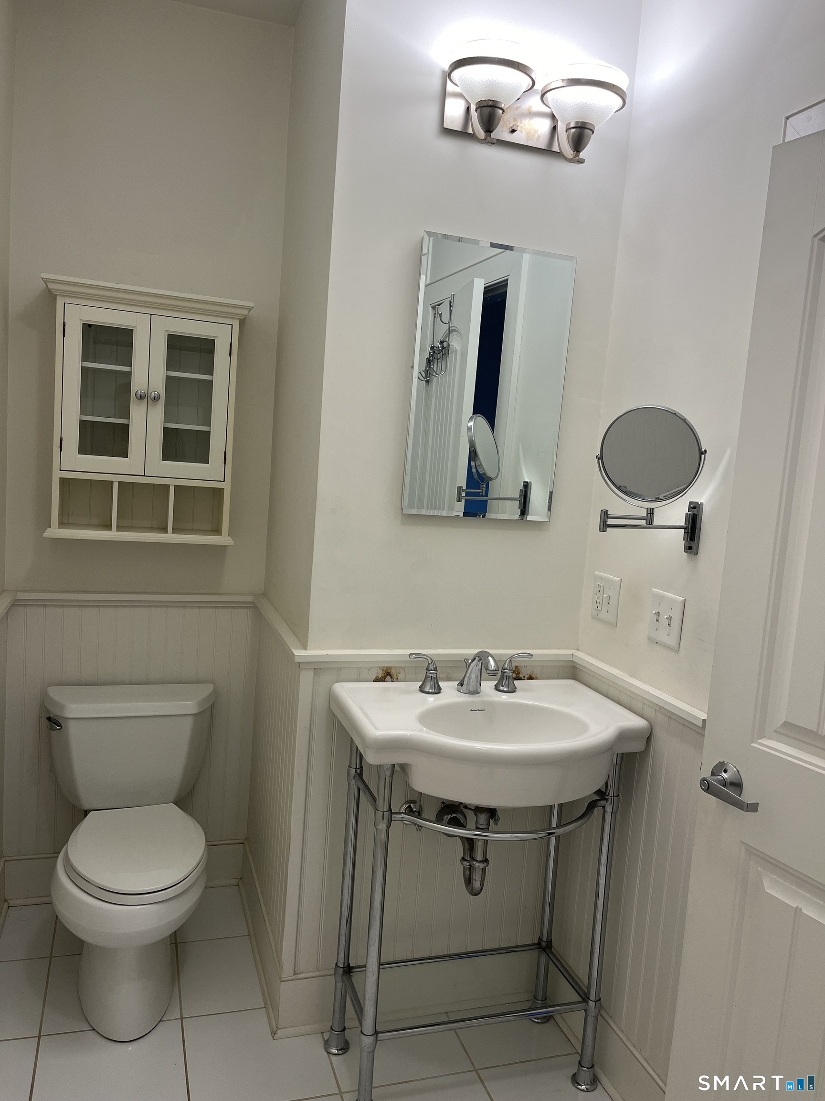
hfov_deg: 53.1
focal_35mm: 26
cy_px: 550
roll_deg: -3.2
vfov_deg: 67.3
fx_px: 826
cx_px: 412
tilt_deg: -6.2
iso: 64
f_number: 1.6
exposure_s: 1/120
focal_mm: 5.1
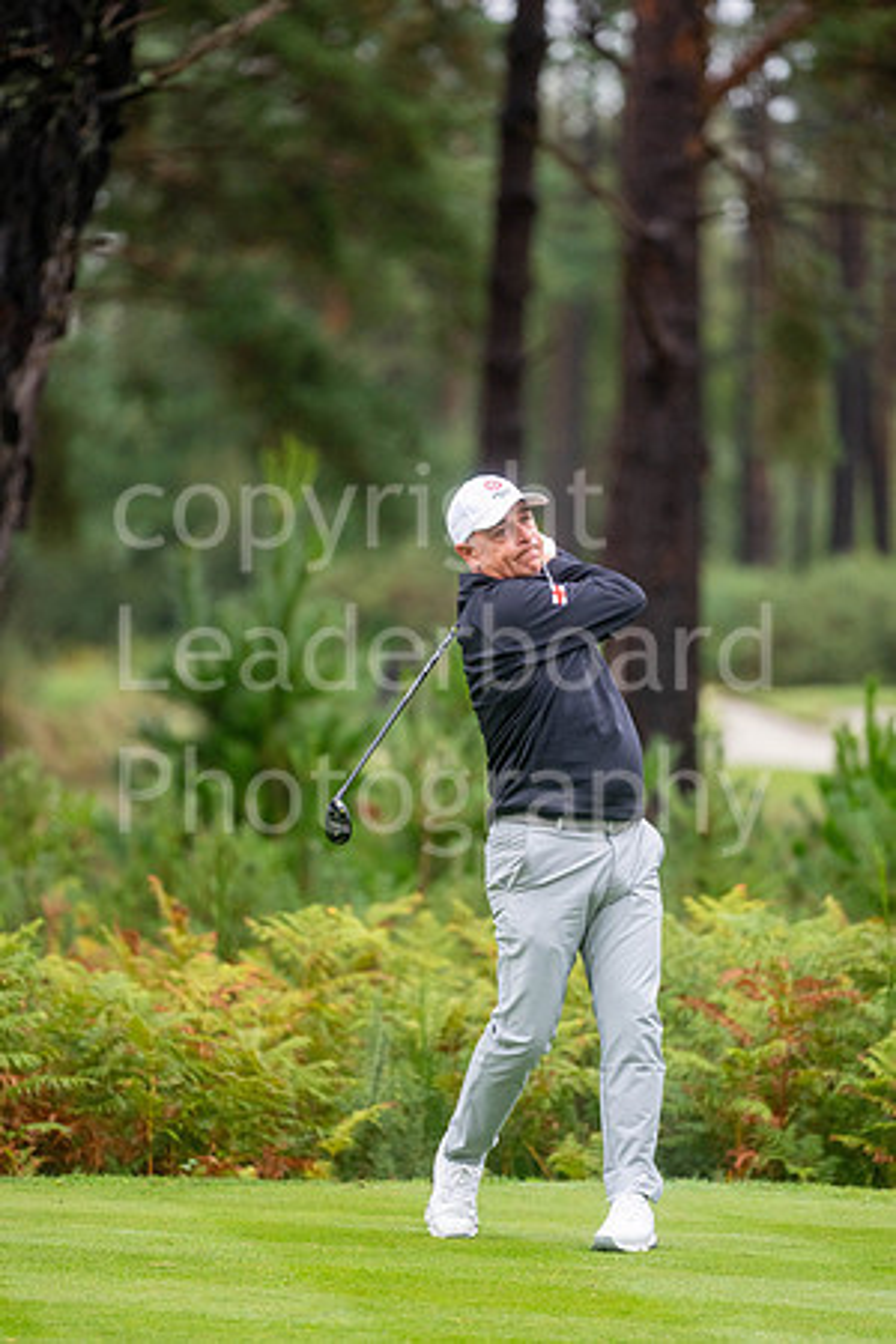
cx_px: 448
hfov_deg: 4.6
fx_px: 11199
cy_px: 672
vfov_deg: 6.9
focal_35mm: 300
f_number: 4
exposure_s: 1/800
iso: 1250
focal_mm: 300
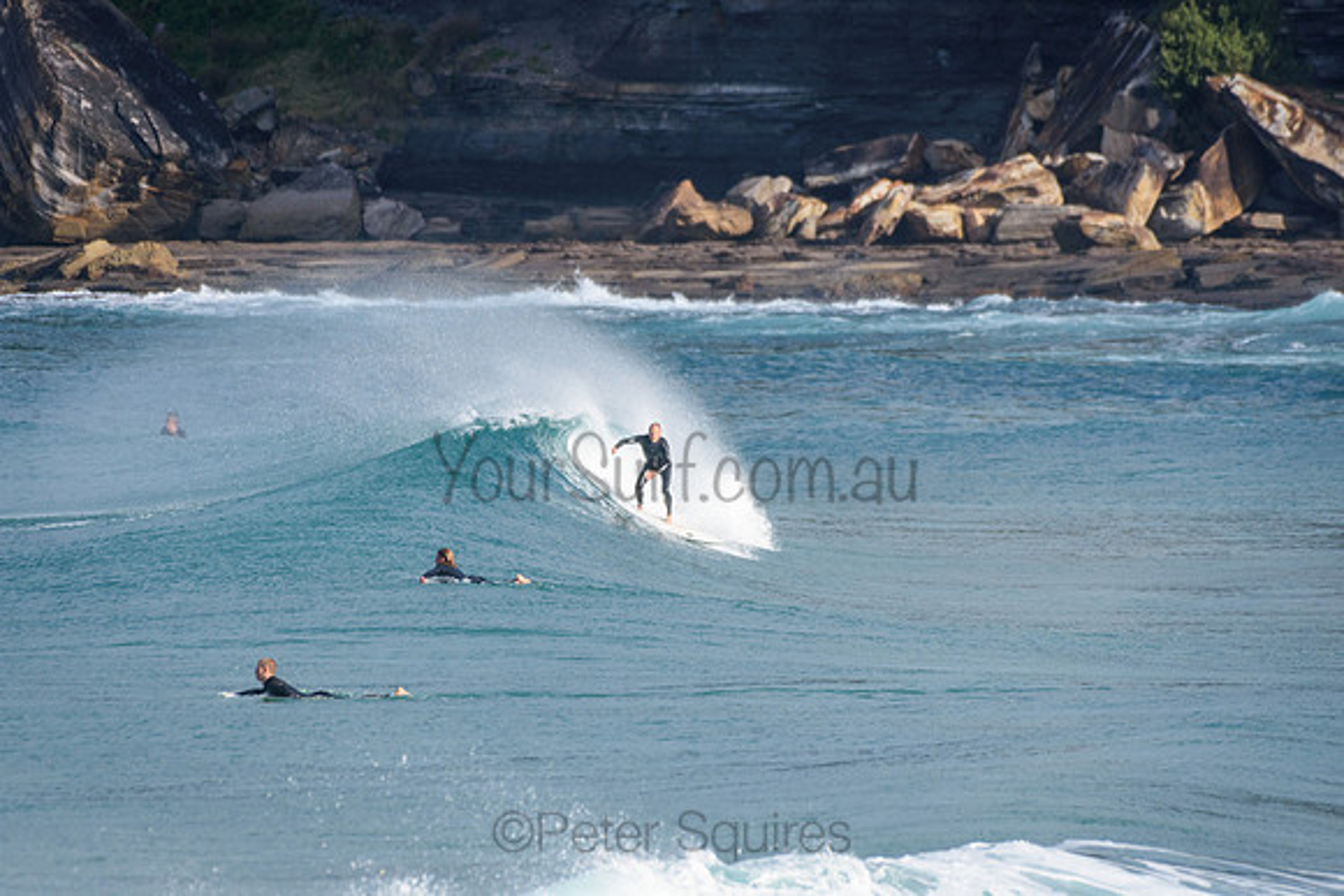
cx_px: 672
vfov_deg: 1.8
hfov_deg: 2.7
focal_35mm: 750
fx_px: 28005
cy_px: 448
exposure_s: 1/2000
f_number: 5.6
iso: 450
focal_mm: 500
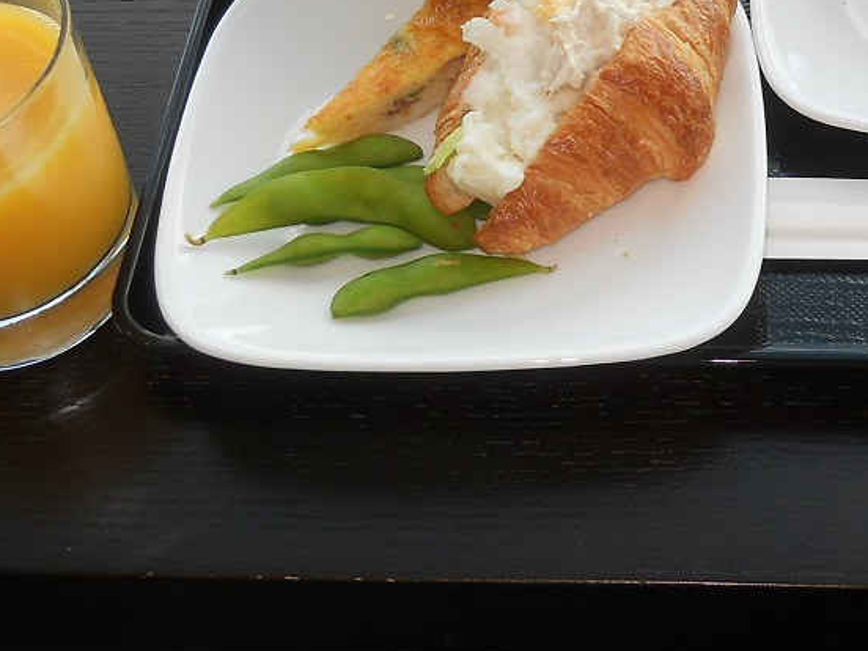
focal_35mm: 76
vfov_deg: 19.1
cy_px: 105
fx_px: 1906
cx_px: 725
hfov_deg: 25.1
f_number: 3.1
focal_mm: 6.72
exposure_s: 1/80
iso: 80
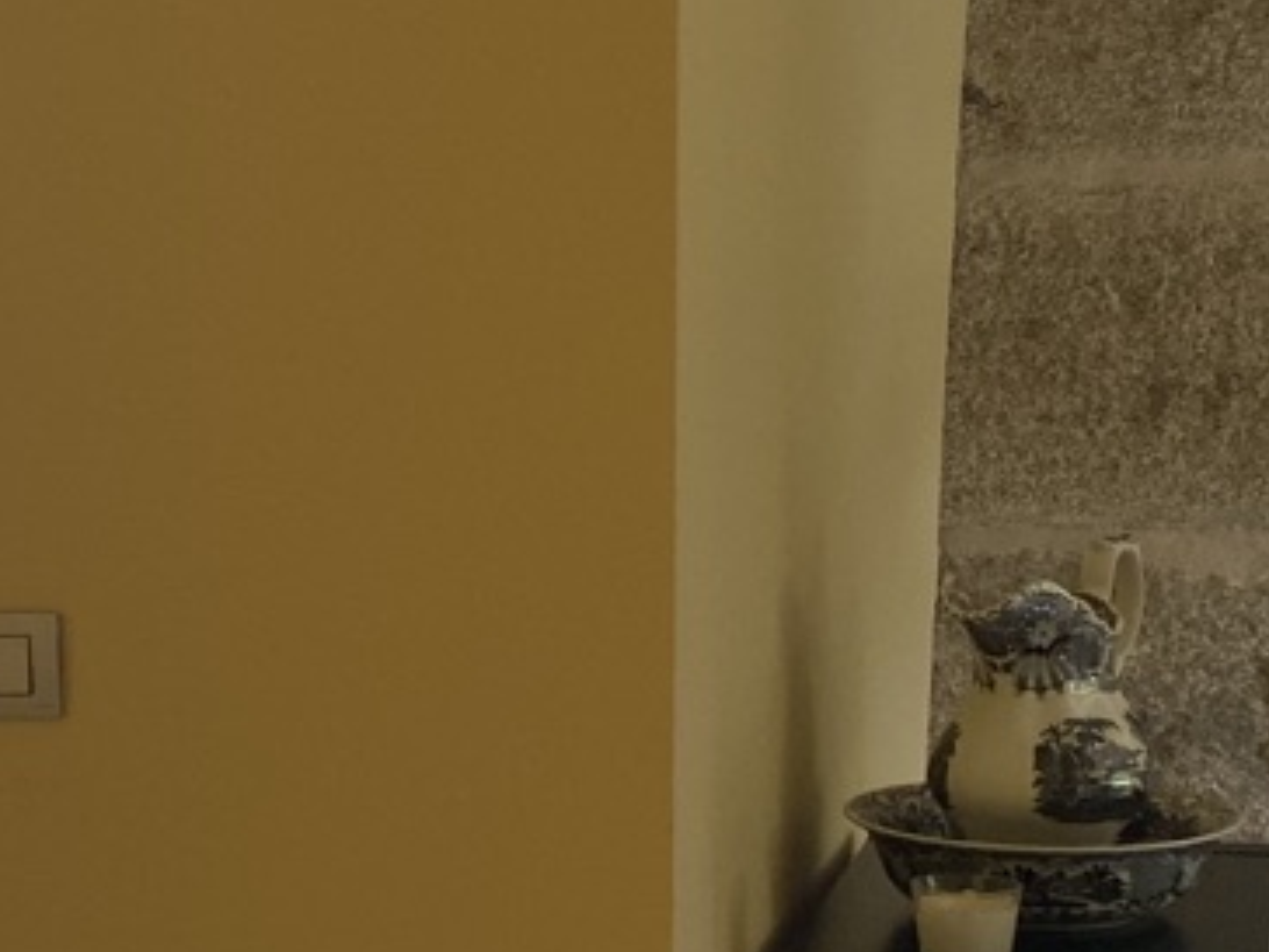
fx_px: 3666
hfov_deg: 19.6
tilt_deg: -9.2
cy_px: 656
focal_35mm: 100
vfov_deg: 14.8
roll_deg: +0.5
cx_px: 540
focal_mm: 4.25
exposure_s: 1/121
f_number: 1.8
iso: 50
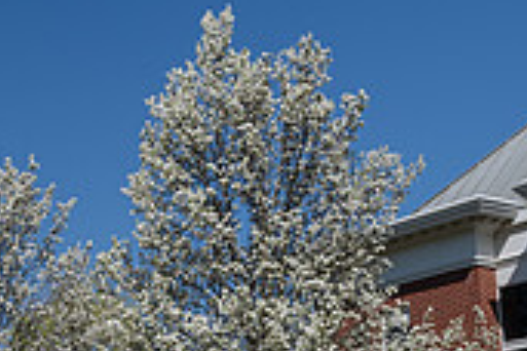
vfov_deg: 15.1
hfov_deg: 22.5
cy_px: 405
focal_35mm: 88
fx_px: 1288
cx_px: 49
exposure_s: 1/320
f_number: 9
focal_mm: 26
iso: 320
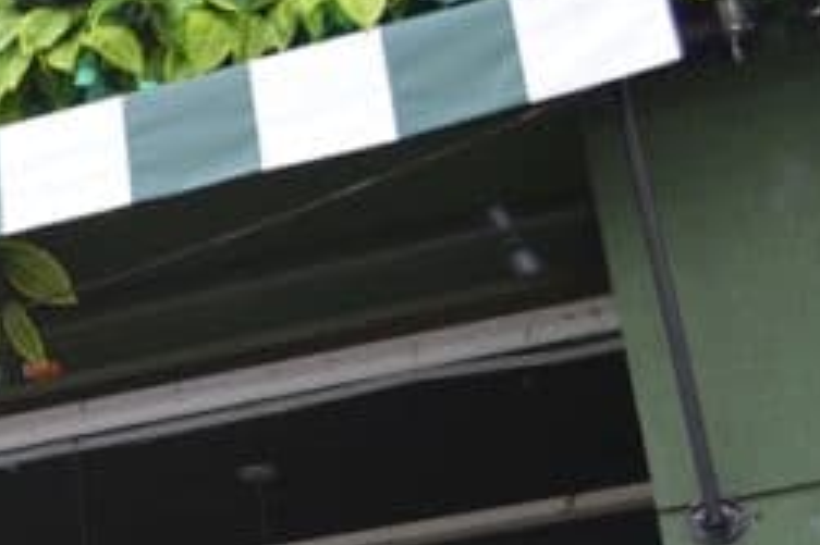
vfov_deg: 13.5
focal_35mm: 101
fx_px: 2299
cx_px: -340
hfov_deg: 18.4
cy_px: 395
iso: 800
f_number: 5
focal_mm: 22
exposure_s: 1/800
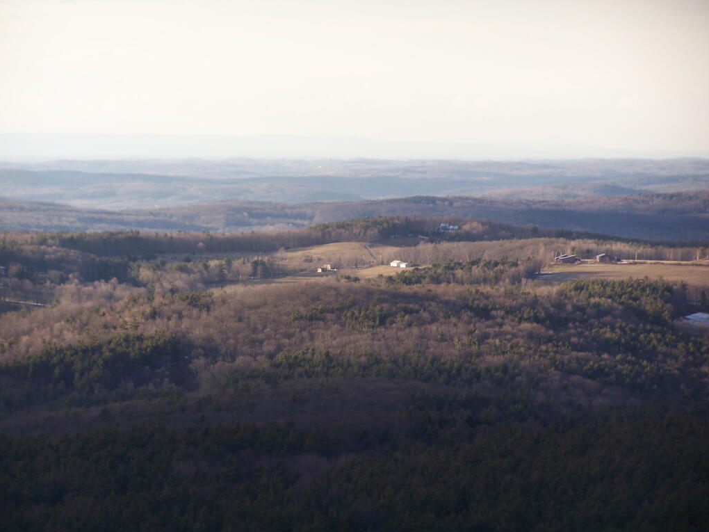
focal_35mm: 239
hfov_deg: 8.3
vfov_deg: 6.2
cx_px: 354
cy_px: 266
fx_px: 4895
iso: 80
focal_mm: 39.5
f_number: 3.3
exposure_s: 1/250
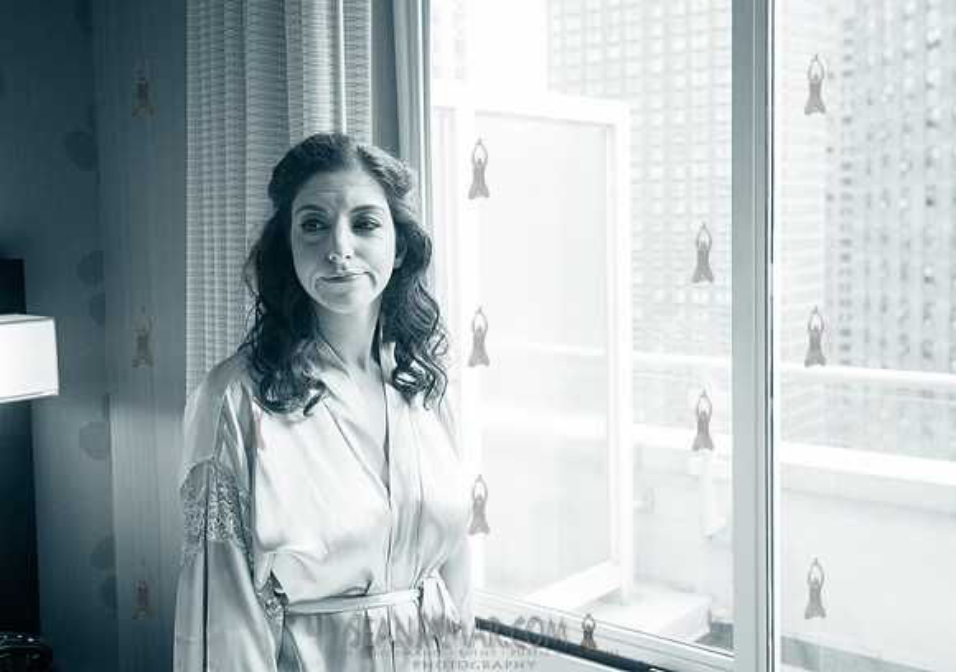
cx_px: 548
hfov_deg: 48.2
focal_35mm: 39
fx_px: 1066
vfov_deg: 35.0
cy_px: 307
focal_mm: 35
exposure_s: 1/500
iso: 3200
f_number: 5
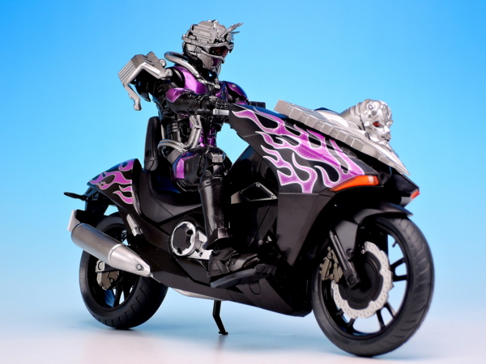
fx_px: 1053
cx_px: 243
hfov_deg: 26.0
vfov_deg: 19.6
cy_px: 182
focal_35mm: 75
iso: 80
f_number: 4.2
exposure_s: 1/3
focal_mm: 16
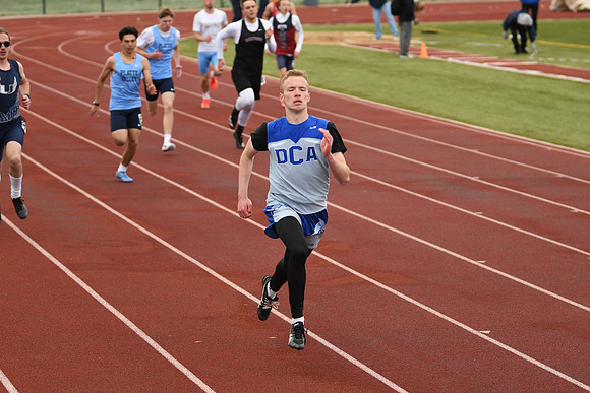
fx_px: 2508
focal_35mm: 153
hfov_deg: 13.4
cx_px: 295
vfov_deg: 9.0
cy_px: 196
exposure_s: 1/2000
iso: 320
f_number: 2.8
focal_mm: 102
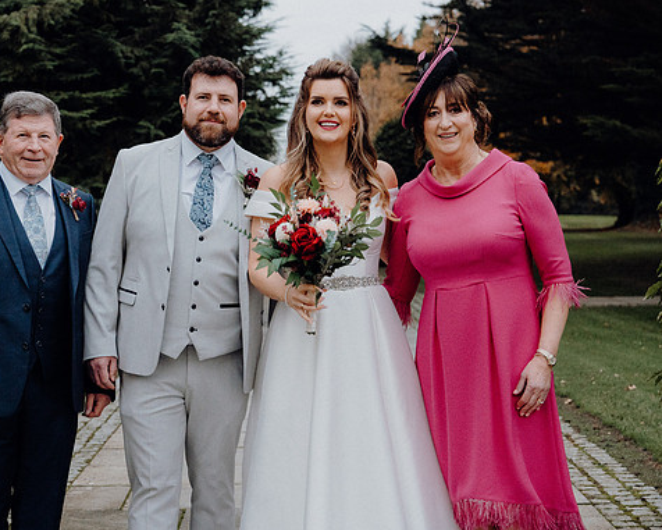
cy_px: 268
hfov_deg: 23.5
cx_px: 260
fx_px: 1587
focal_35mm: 81
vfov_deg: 19.0
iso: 5000
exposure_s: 1/200
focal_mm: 70
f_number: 5
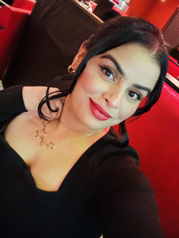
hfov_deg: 46.8
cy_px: 119
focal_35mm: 30
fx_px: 207
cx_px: 90
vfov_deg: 60.0
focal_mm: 2.69
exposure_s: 1/8
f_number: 1.9
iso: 640
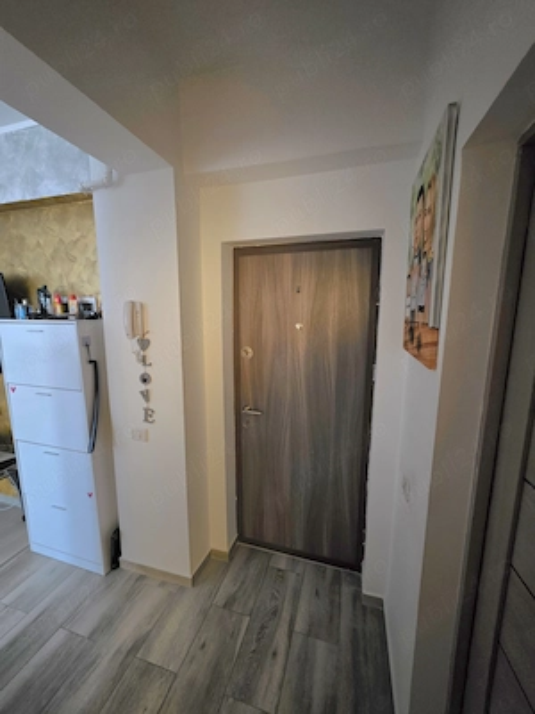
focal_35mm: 13
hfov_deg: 89.9
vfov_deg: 106.2
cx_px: 268
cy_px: 357
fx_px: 268
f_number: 1.9
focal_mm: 2.2
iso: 1000
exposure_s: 1/25.1
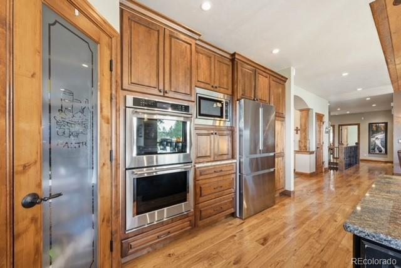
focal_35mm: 14
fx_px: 156
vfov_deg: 81.3
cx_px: 200
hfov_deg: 104.2
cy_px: 134
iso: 400
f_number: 8
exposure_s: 1.3
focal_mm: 14
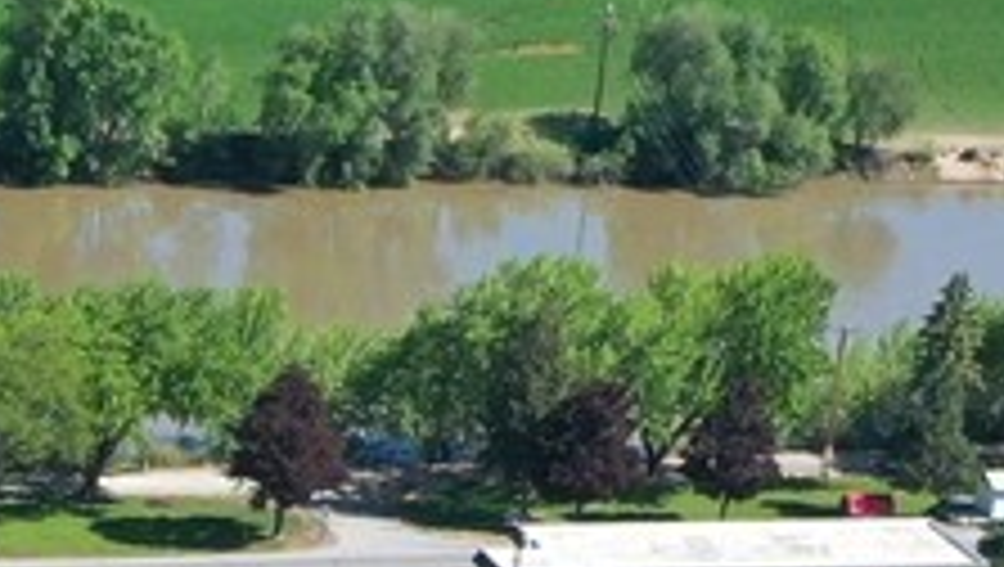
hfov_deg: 9.1
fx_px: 5943
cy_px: 1897
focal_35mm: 223
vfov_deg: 5.1
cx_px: -1038
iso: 100
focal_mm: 10.26
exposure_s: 1/320
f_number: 5
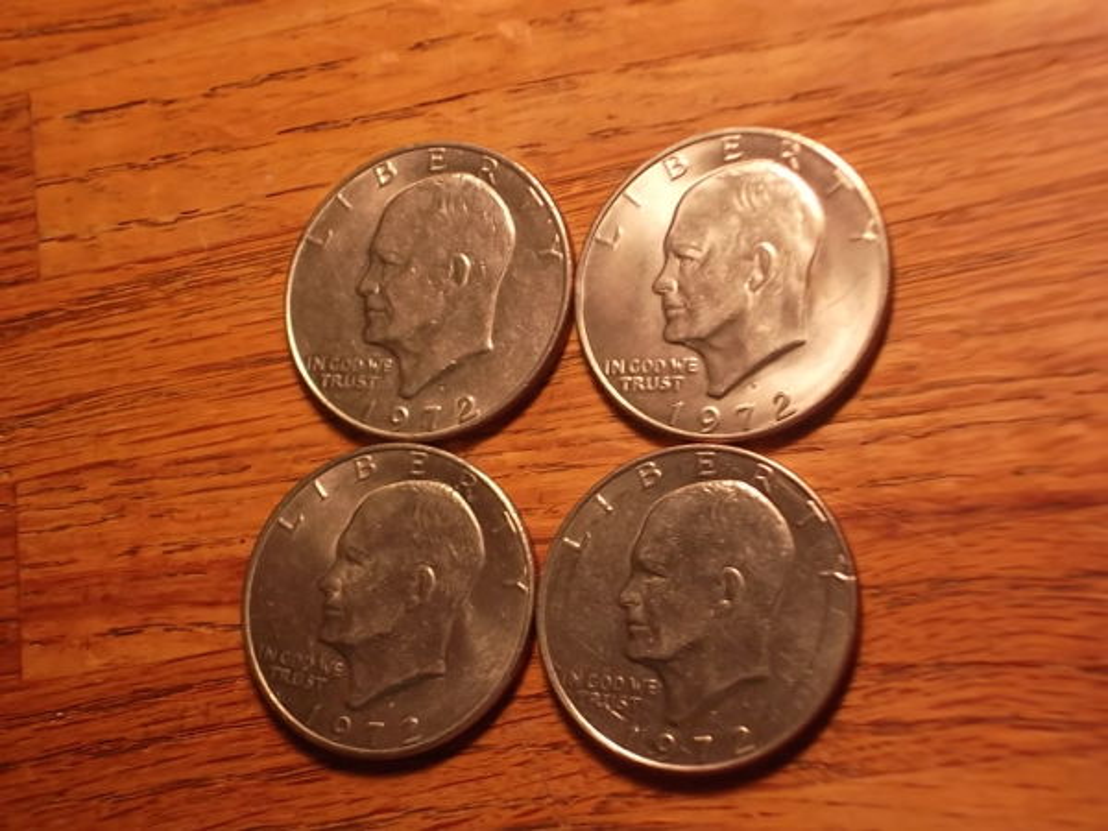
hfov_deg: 22.8
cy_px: 416
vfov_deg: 17.2
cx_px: 554
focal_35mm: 86
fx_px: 2753
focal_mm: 15.4
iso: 200
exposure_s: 1/27
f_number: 4.3
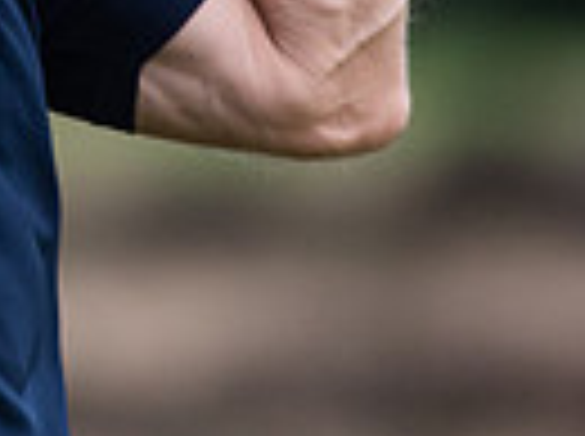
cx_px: -346
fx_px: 27867
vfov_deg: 0.9
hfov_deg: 1.2
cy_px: -515
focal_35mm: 1652
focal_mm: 300
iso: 1000
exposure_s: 1/2000
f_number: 4
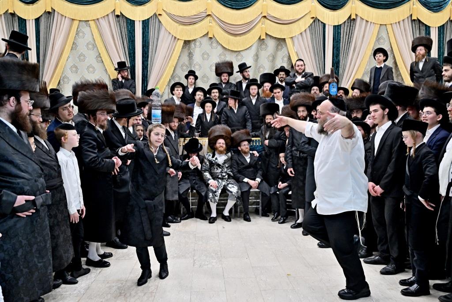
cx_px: 226
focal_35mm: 32
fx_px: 396
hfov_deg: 59.5
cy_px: 151
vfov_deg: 41.7
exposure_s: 1/250
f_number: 4
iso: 800
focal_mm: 31.5
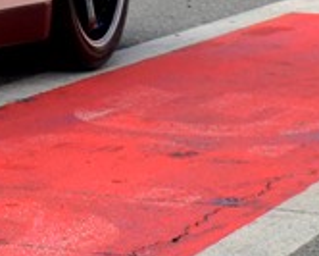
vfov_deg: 5.5
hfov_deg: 6.8
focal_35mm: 277
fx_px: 2617
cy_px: -119
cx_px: -304
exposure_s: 1/2000
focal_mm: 32
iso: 500
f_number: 6.3
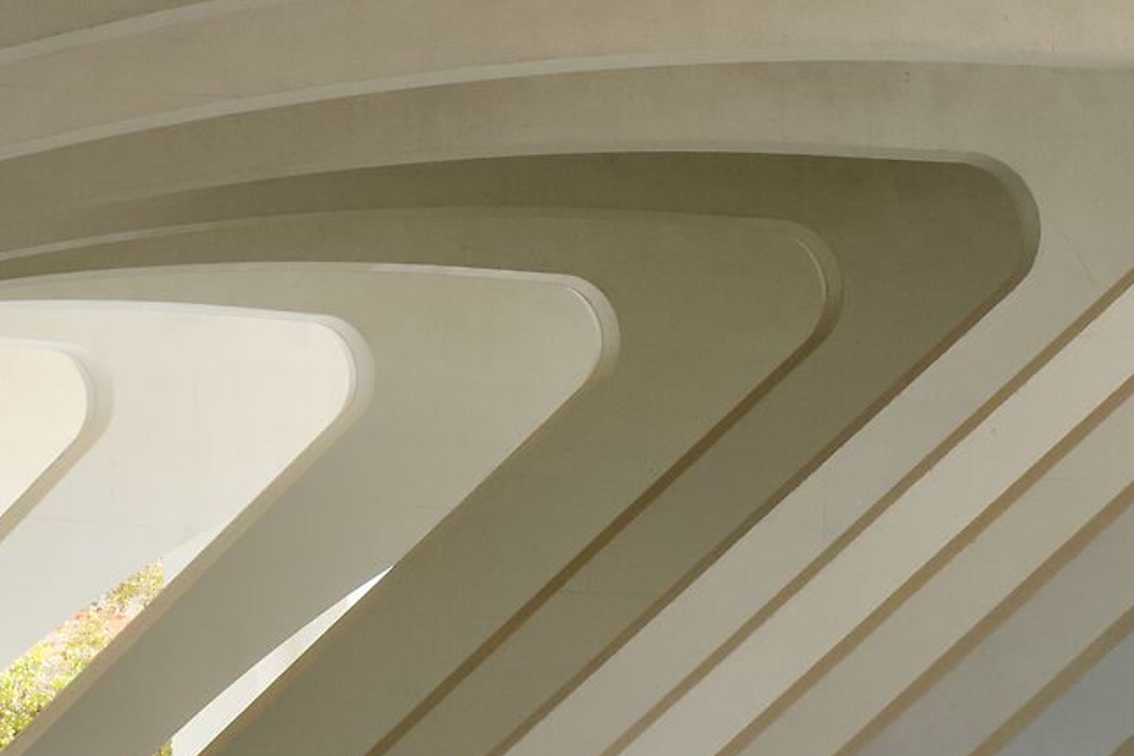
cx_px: 487
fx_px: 5859
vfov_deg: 7.3
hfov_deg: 11.1
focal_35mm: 186
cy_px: 839
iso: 1000
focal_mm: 50
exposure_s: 1/60
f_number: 20
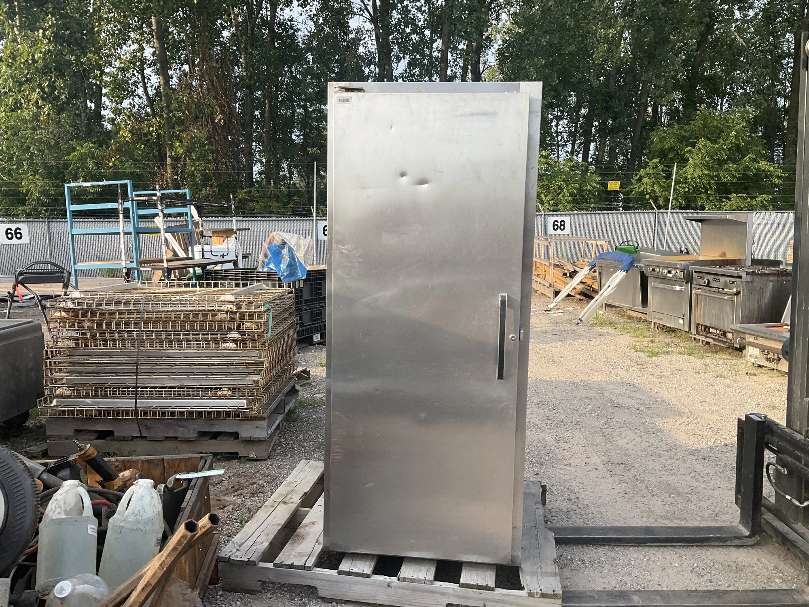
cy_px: 304
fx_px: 678
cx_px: 404
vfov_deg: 48.2
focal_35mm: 29
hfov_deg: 61.7
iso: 25
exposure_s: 1/428
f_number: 1.8
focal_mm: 3
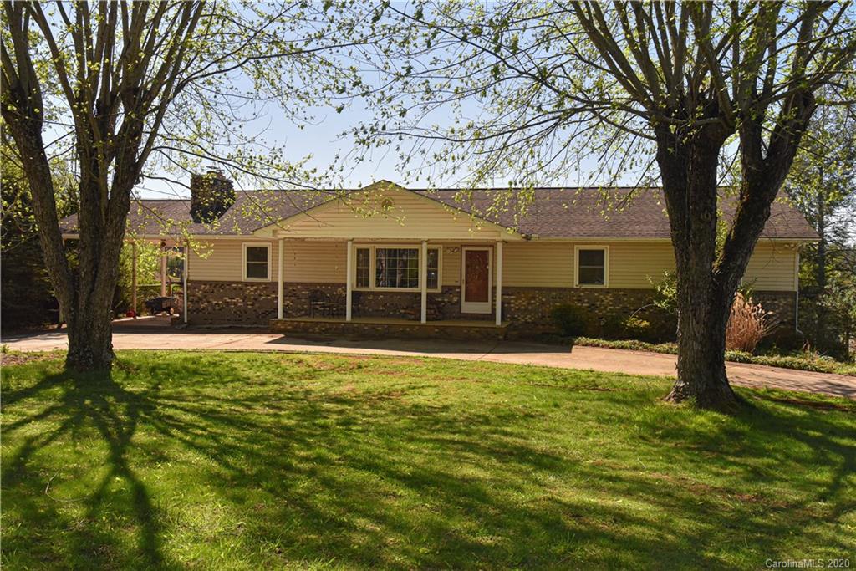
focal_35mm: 34
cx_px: 428
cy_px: 286
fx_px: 809
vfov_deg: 38.9
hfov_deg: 55.8
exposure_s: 1/500
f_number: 11
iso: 2000
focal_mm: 34
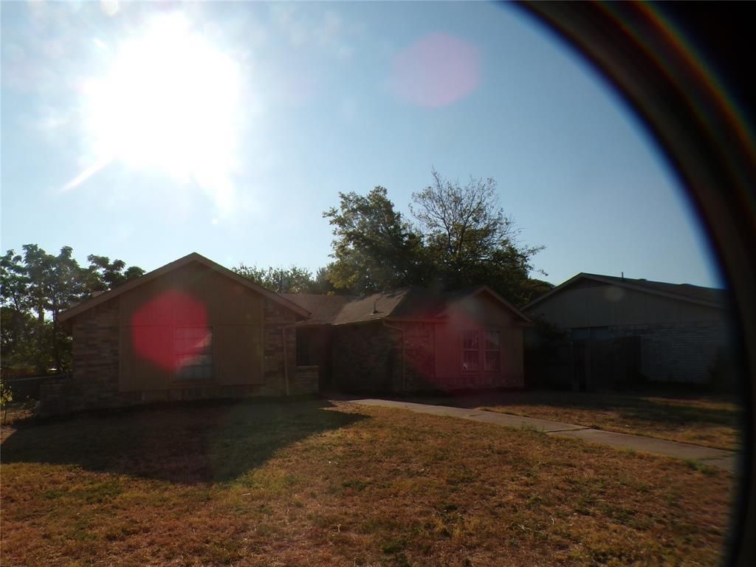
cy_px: 284
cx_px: 378
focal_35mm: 24
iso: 100
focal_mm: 4.3
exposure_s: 1/850
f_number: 5.8
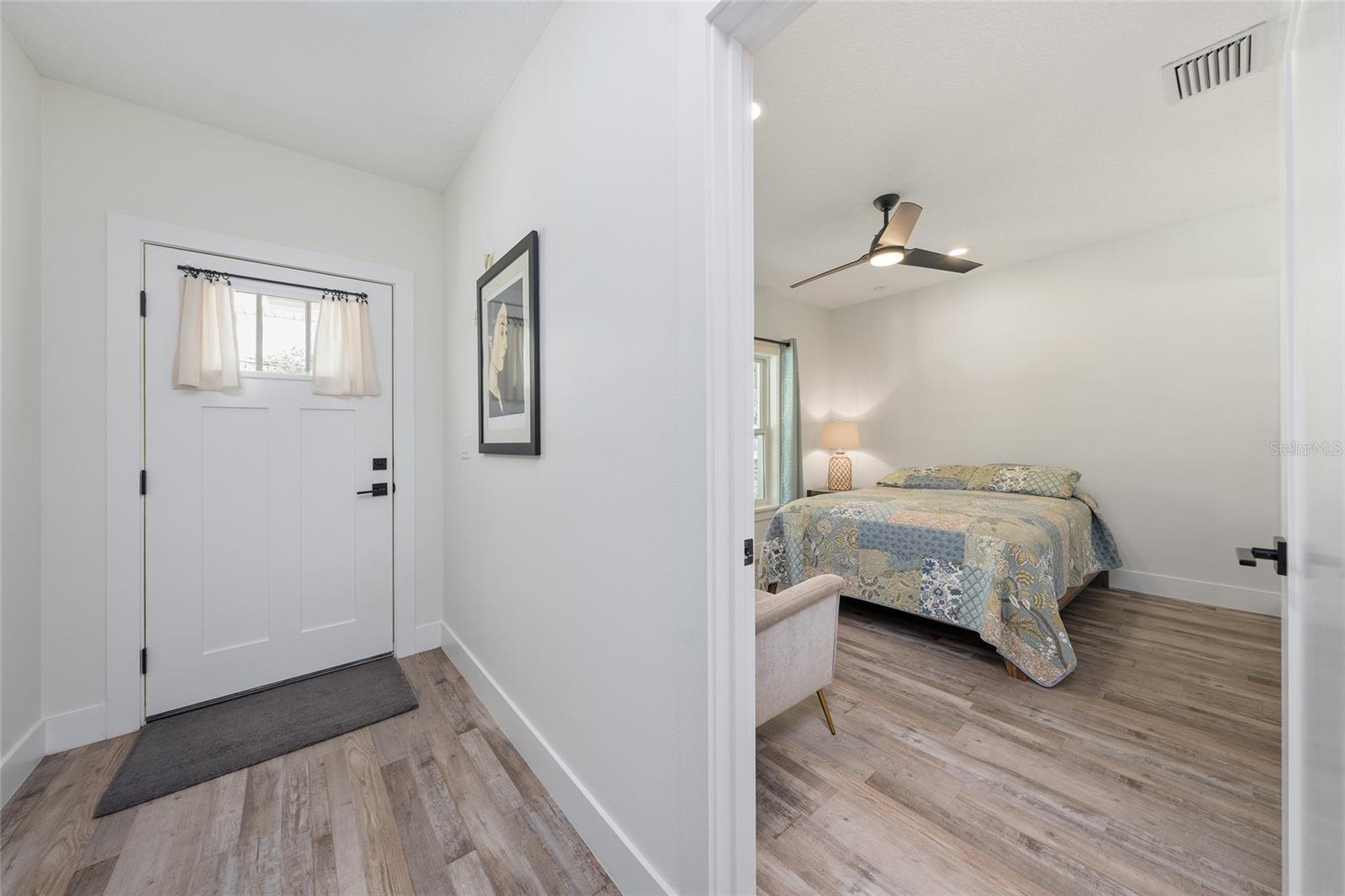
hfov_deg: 112.6
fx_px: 448
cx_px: 672
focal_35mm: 12
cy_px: 448
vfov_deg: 90.0
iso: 320
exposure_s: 1/8
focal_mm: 12
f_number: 7.1
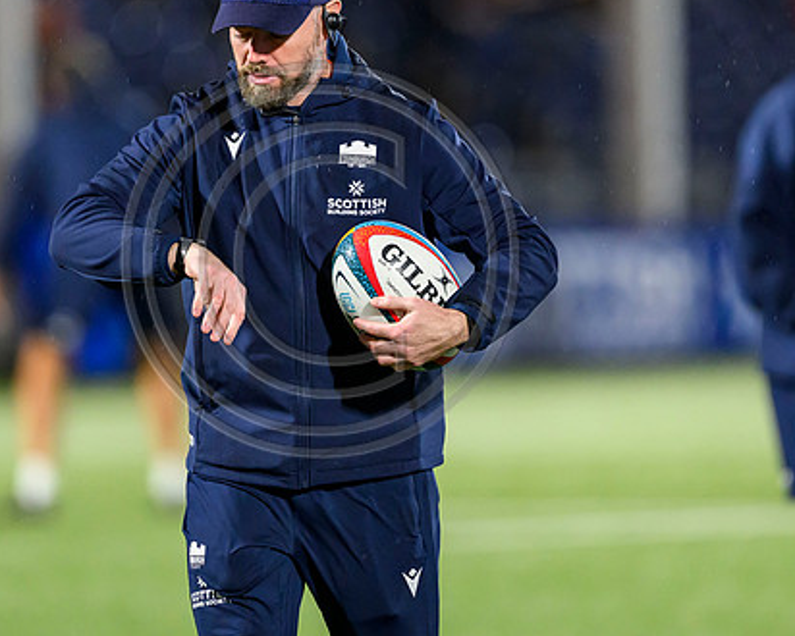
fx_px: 17490
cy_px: 199
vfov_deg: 2.1
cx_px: 380
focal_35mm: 743
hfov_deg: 2.6
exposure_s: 1/640
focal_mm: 400
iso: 5000
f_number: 2.8
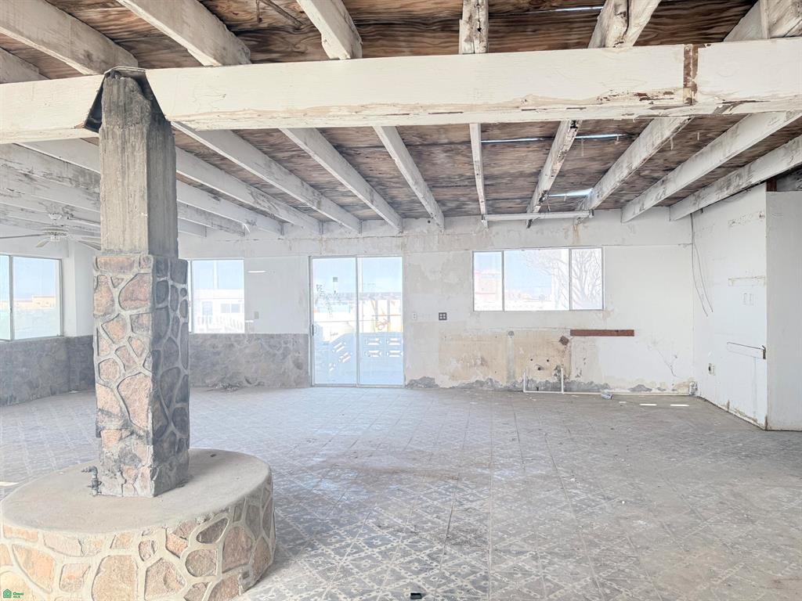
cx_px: 401
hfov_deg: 71.6
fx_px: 556
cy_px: 300
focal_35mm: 24
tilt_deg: -0.6
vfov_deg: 56.8
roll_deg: +1.0
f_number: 1.78
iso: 100
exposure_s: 1/309
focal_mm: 6.76
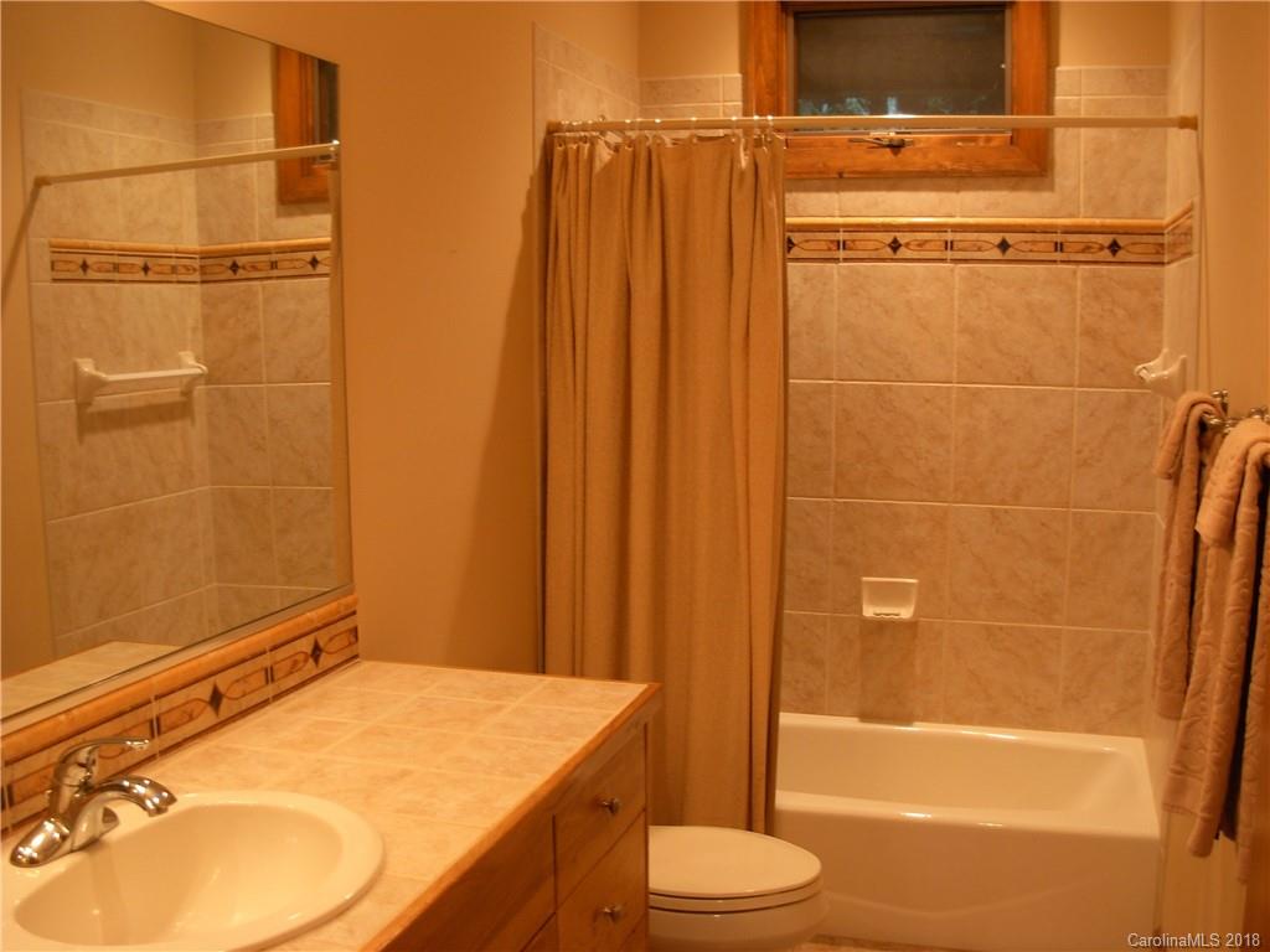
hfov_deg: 49.0
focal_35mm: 38
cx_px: 635
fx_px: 1394
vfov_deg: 37.7
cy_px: 476
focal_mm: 6.3
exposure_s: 1/5.6
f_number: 2.9
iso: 79
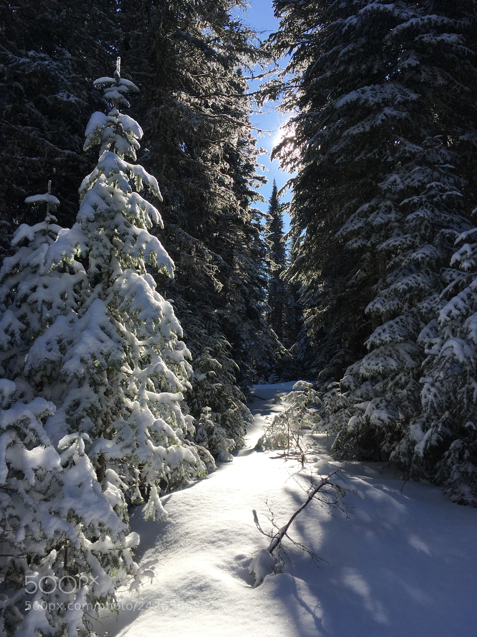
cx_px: 238
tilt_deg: +2.1
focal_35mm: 29
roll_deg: +0.7
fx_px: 533
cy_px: 318
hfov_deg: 48.2
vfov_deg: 61.7
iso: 25
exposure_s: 1/1789
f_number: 2.2
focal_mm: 4.15
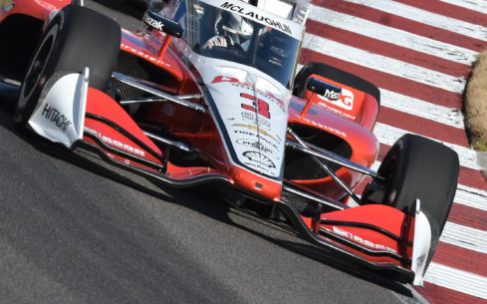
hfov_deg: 2.2
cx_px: 206
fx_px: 12747
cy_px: -2
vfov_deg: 1.4
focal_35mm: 961
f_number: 11
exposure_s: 1/2500
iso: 1000
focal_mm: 300
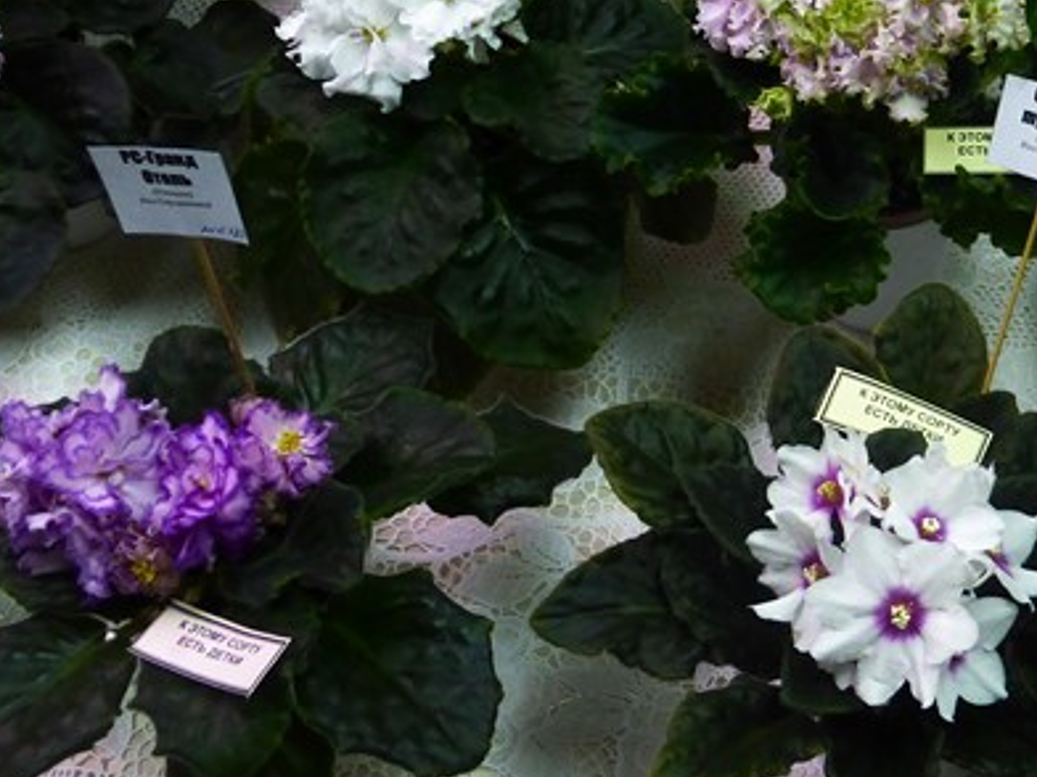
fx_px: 1468
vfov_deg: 29.2
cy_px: 188
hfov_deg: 37.3
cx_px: 857
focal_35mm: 49
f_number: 3.3
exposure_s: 1/60
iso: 400
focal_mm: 4.3
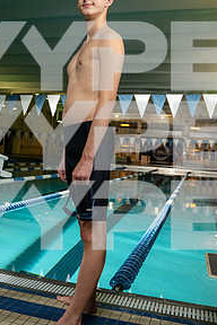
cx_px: 81
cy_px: 137
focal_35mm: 39
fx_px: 353
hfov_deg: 34.0
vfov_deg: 49.4
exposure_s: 1/250
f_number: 4.5
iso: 640
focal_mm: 25
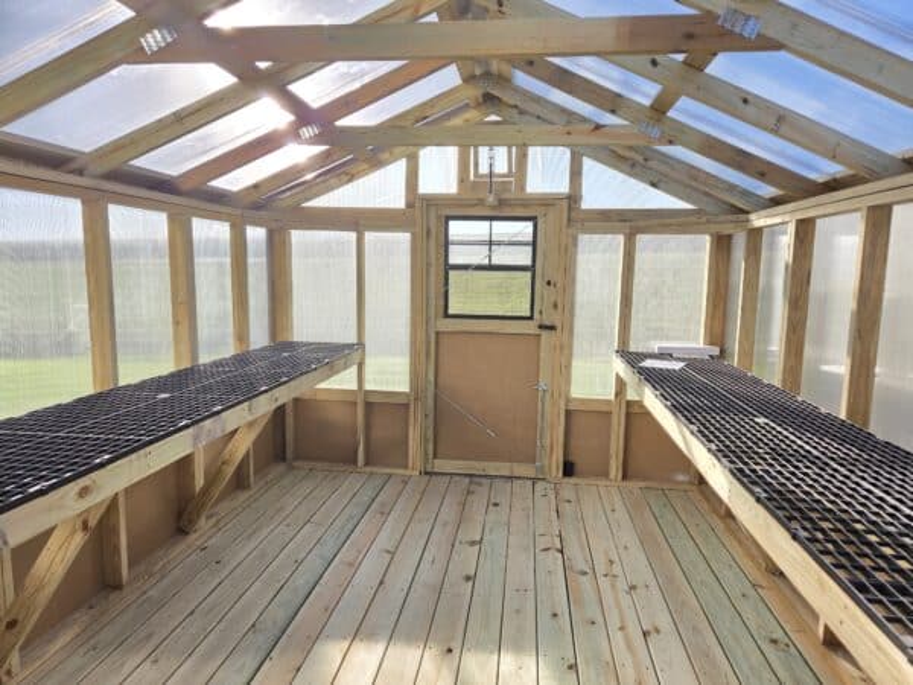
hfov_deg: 73.9
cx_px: 456
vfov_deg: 58.9
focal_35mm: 23
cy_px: 342
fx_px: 607
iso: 80
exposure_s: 1/1276
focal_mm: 5.4
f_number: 1.8
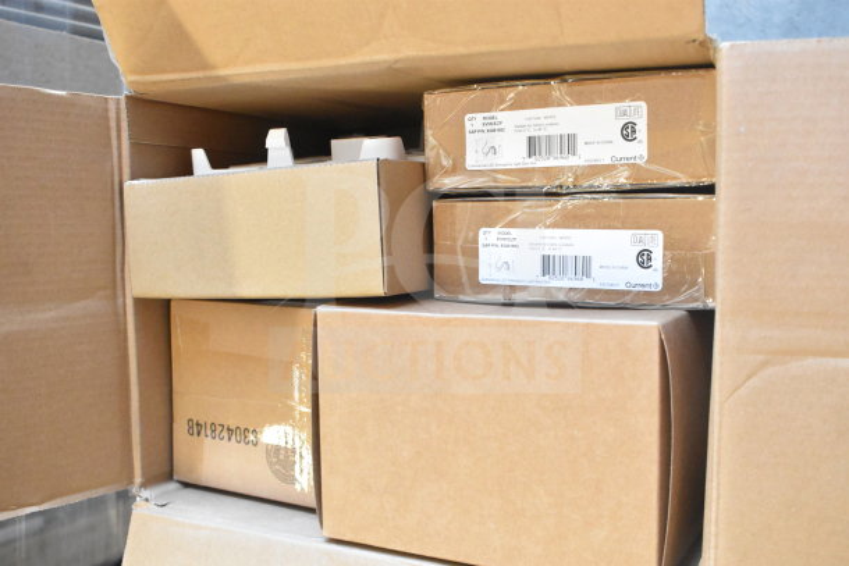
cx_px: 424
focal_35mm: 38
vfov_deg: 35.5
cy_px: 283
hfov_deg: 51.3
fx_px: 885
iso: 6400
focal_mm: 25
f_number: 6.3
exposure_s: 1/160
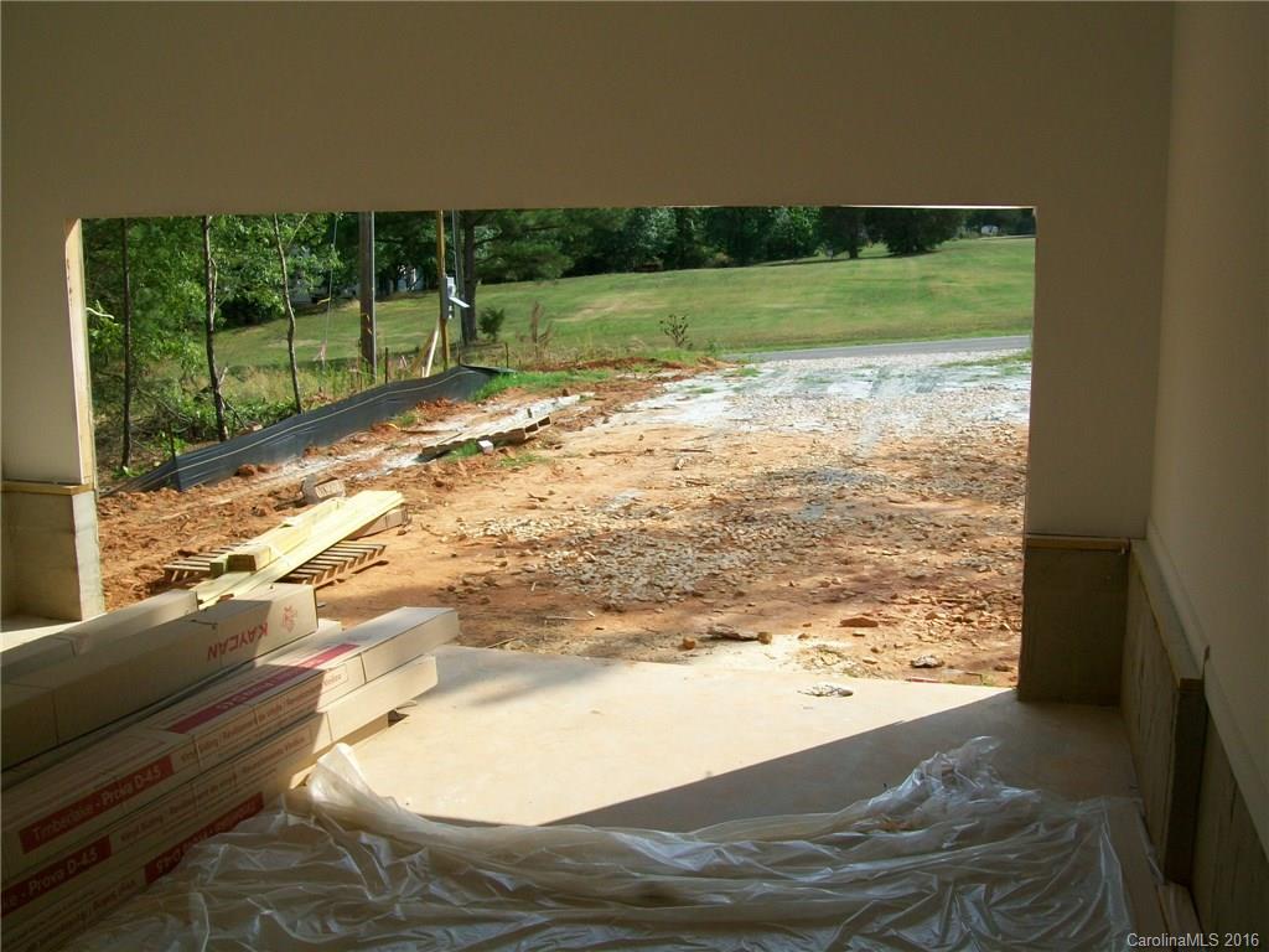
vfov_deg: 39.7
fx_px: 1320
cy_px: 476
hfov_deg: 51.4
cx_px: 634
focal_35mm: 36
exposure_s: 1/320
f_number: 4.8
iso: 64
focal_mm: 6
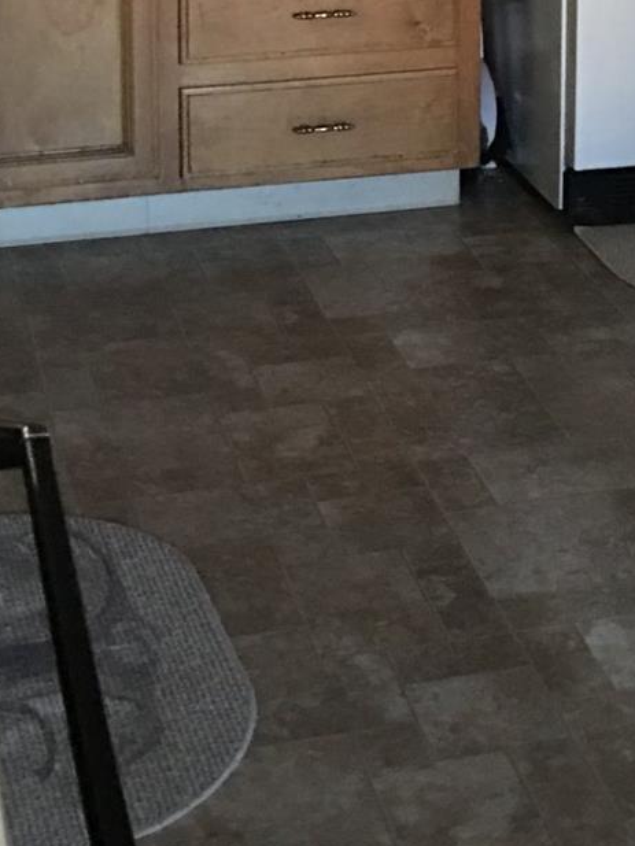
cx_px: 448
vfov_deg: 19.6
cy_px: -167
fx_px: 2298
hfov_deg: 15.7
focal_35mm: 94
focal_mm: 4.15
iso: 80
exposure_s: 1/4
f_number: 2.2
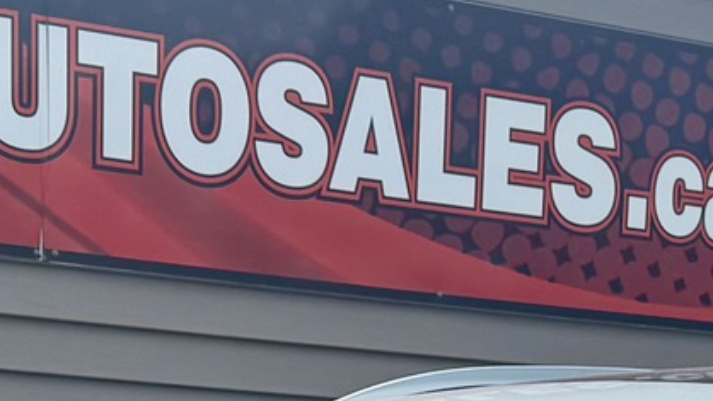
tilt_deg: -8.1
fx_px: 2420
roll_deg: -1.5
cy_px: 1015
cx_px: 338
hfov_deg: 16.8
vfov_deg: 8.5
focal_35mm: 128
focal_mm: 6.76
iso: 80
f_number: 1.78
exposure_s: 1/4673
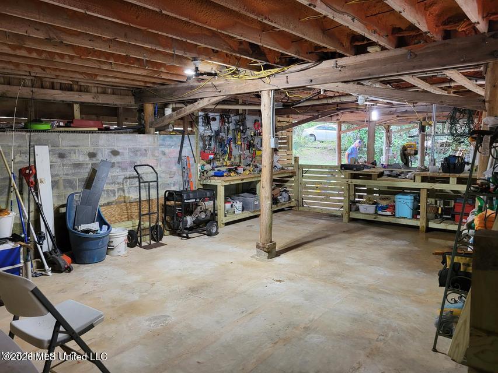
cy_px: 186
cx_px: 249
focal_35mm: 26
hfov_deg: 67.3
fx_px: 374
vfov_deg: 53.1
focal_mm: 5.4
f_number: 1.8
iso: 160
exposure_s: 1/60
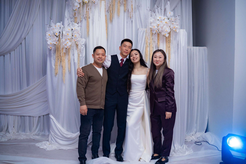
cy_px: 82
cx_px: 125
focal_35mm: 30
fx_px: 202
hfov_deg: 62.7
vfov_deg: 44.2
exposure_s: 1/160
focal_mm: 28
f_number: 2.8
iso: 1000
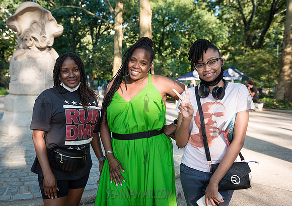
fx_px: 292
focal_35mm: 35
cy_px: 96
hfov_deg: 52.9
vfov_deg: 38.8
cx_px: 128
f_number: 4
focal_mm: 32
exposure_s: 1/200
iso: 200
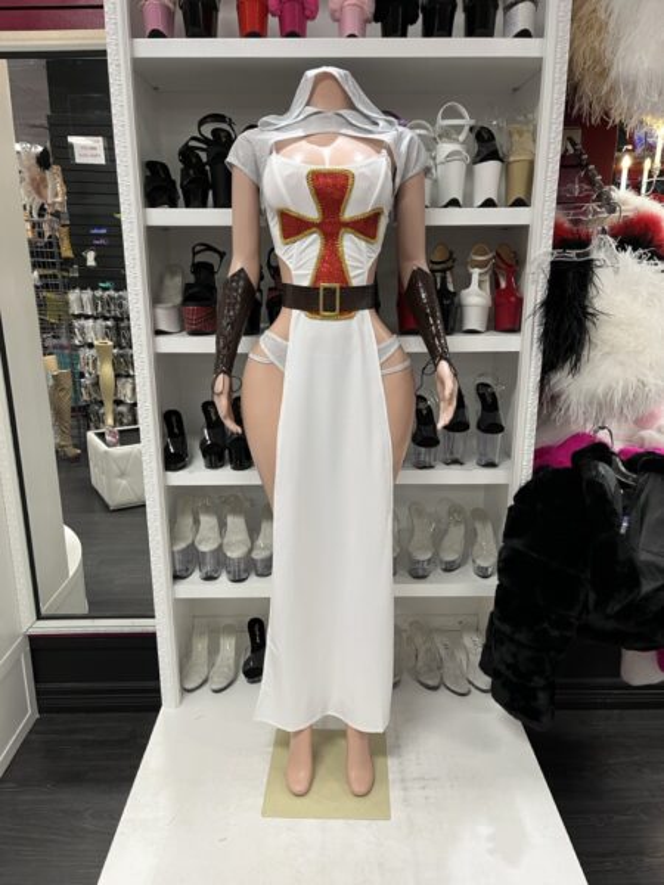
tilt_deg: -16.2
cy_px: 442
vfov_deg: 67.3
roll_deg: -0.1
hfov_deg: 53.1
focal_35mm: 26
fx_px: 665
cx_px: 332
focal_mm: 5.1
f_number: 1.6
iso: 125
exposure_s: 1/60
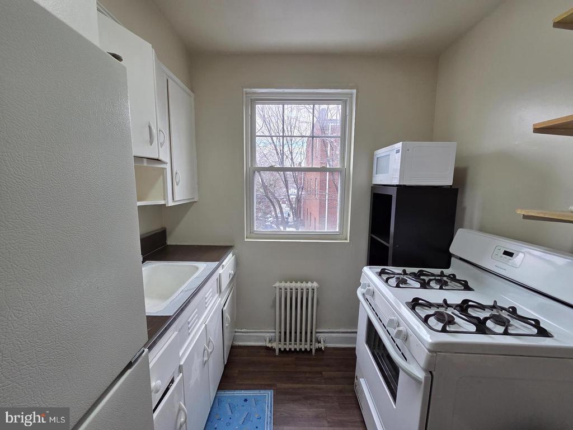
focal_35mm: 13
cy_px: 215
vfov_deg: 89.9
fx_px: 215
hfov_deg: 106.2
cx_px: 286
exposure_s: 1/120
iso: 125
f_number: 2.2
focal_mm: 2.2
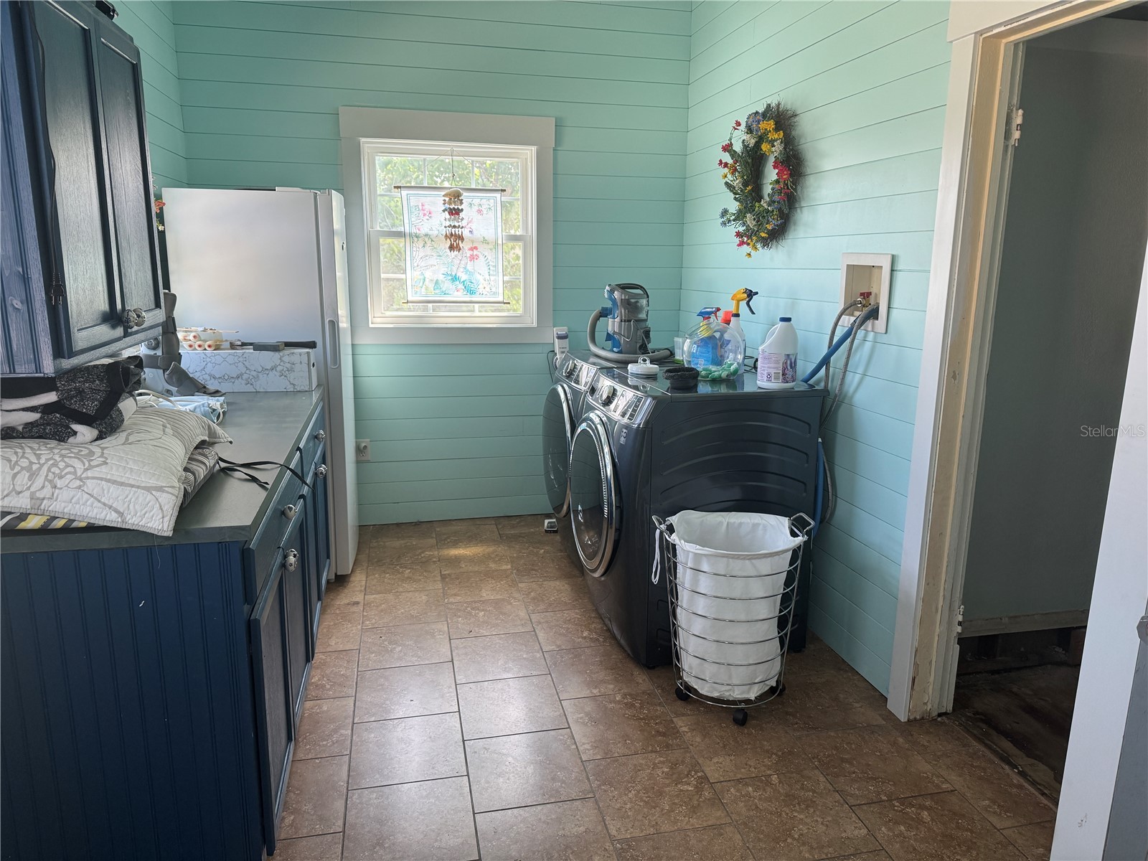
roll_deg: -1.0
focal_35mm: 24
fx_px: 796
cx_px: 574
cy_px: 430
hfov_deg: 71.6
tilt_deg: -13.5
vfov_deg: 56.8
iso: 160
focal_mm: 6.76
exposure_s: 1/120
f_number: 1.78
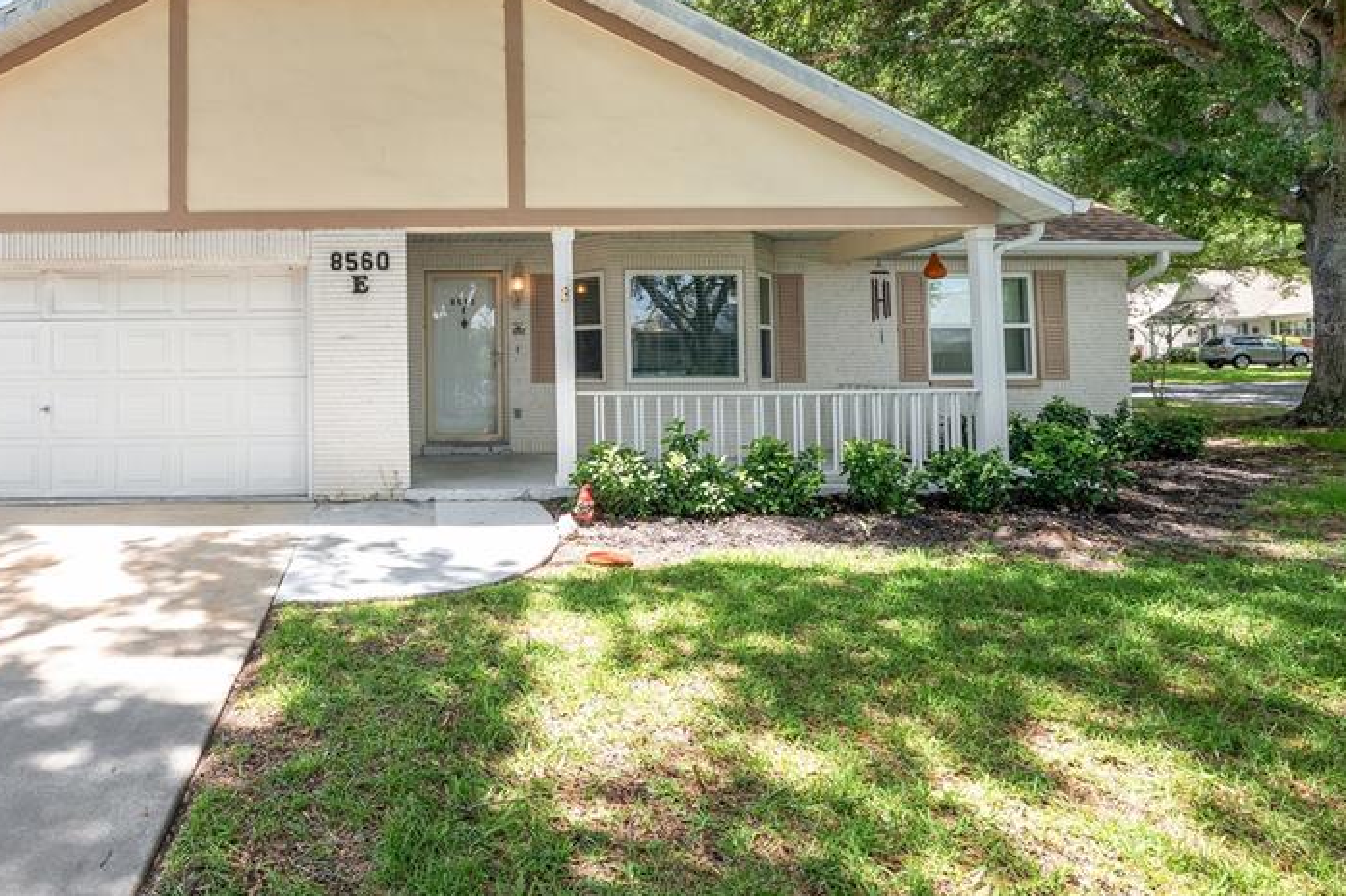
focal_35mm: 22
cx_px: 407
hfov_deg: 75.1
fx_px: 822
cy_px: 326
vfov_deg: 56.4
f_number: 8
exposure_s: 1/100
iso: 320
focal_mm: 15
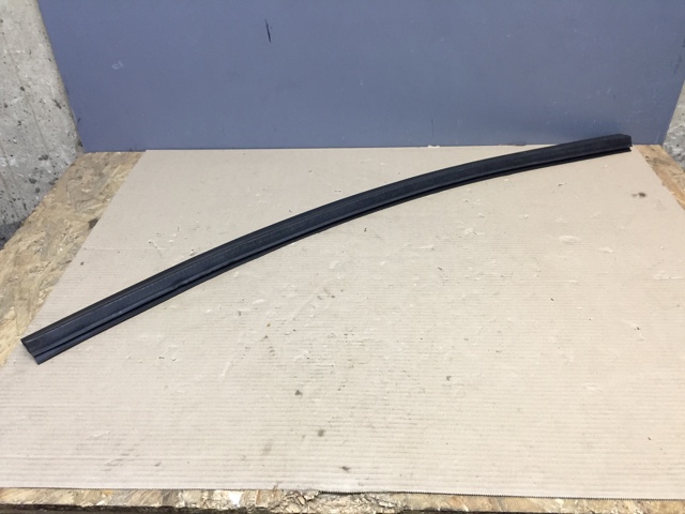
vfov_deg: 48.2
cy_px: 257
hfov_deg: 61.7
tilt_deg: -37.0
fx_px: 574
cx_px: 342
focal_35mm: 29
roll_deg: +1.8
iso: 64
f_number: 2.2
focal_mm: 4.15
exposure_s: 1/33
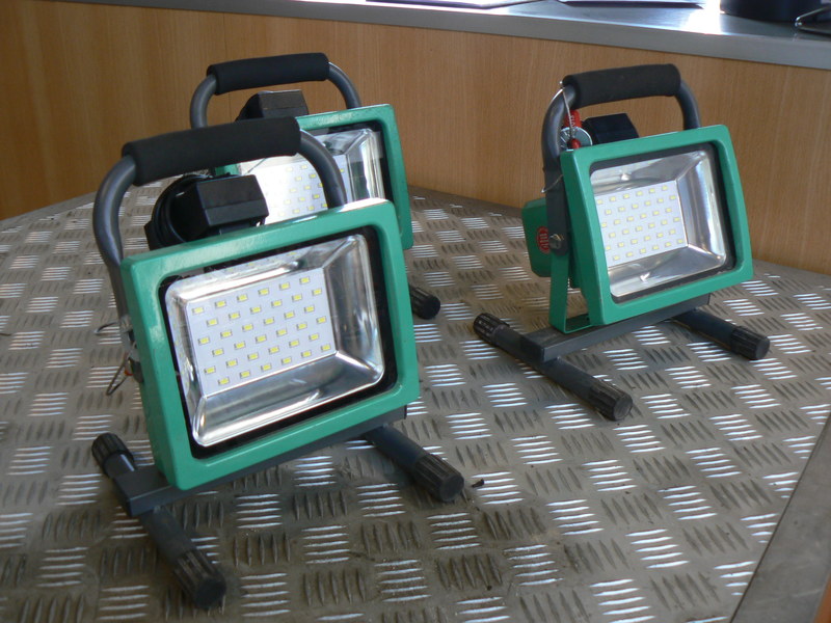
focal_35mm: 36
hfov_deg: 51.4
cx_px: 416
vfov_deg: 39.7
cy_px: 312
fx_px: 864
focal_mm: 6
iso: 100
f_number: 2.8
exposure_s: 1/50
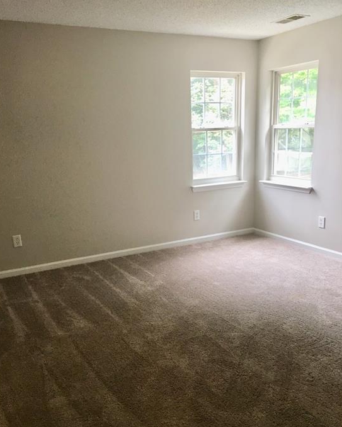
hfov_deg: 45.8
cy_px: 240
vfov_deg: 55.5
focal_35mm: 32
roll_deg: +2.5
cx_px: 163
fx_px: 405
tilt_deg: -14.9
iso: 40
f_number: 2.2
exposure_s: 1/30
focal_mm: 4.15
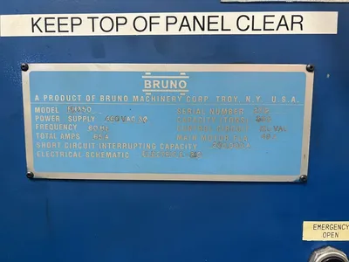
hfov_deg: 67.3
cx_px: 174
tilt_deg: -7.0
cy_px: 131
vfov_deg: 53.1
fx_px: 262
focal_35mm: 26
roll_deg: +1.0
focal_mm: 5.7
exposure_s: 1/60
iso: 250
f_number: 1.5
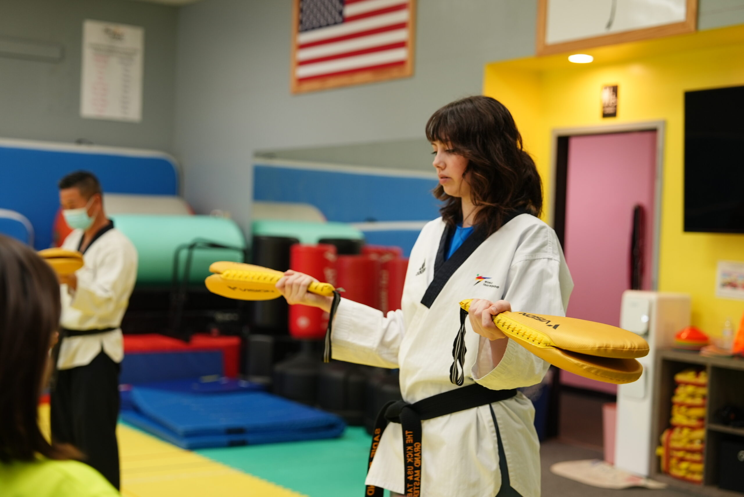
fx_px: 1117
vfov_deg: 25.1
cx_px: 372
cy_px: 248
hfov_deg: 36.9
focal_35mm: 54
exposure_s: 1/125
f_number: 2.8
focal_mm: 54
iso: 400
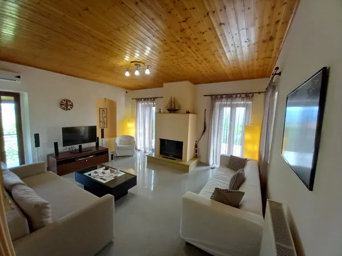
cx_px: 171
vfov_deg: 89.9
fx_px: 128
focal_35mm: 13
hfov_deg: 106.2
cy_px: 128
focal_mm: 1.13
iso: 200
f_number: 2.2
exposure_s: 1/50
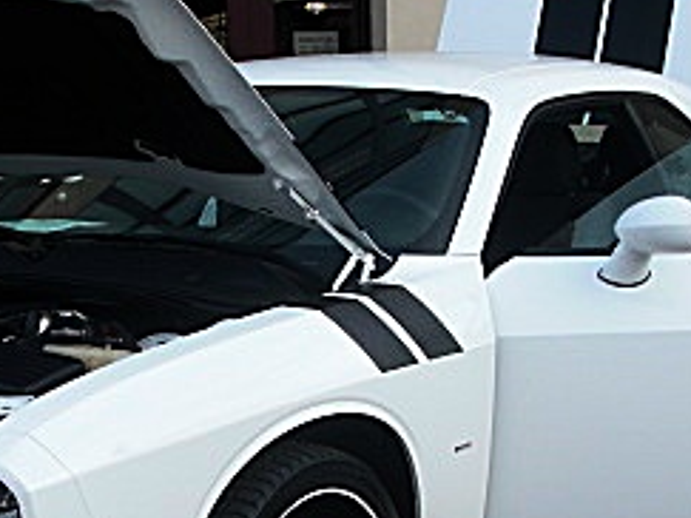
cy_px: 379
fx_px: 1895
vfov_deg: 15.5
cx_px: 253
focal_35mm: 95
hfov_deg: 20.6
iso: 50
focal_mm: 6.3
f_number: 2.8
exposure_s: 1/320
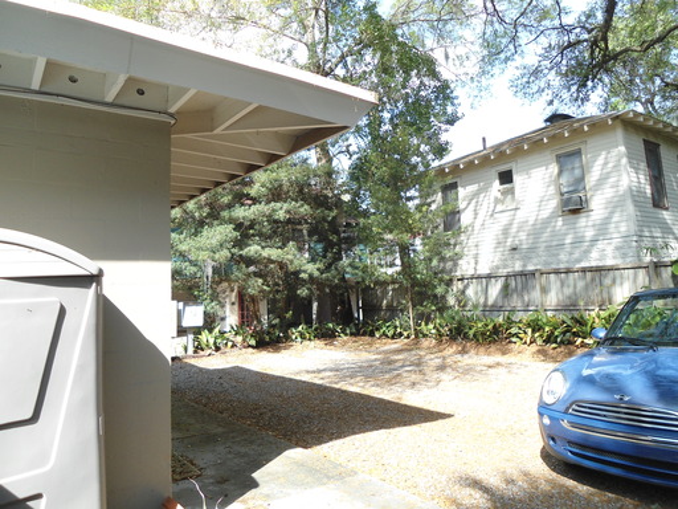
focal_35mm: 26
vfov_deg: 53.1
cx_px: 339
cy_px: 254
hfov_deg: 67.3
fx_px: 509
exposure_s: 1/250
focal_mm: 4.7
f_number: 2.8
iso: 80
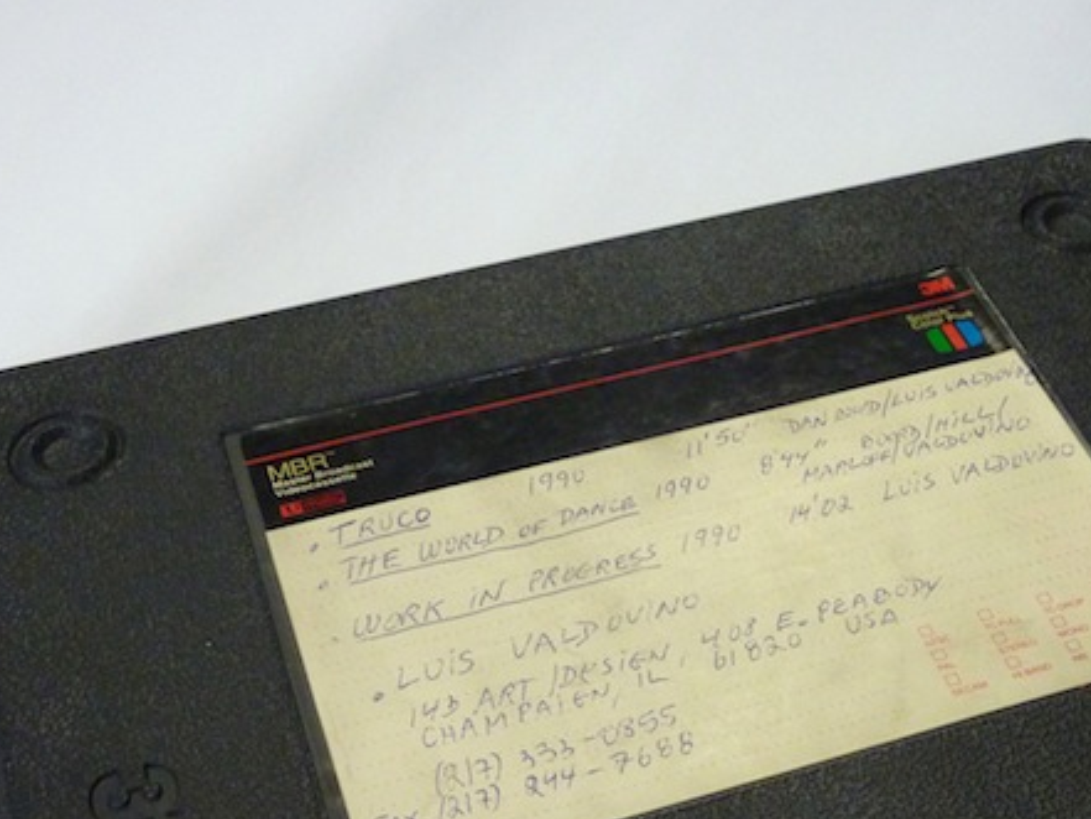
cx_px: 712
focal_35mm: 58
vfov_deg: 24.7
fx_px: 1828
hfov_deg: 33.0
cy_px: 698
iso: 400
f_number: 3.5
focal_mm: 5.3
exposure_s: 1/60
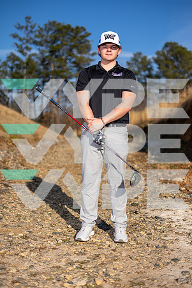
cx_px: 96
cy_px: 144
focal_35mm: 50
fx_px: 399
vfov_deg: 39.6
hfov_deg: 27.1
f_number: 1.8
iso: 64
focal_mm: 50
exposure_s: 1/5000
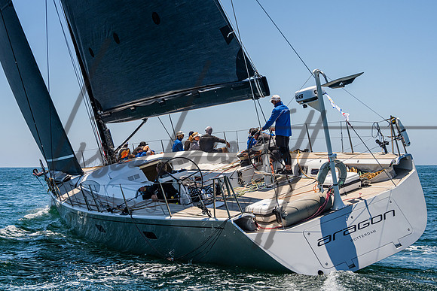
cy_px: 145
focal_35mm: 63
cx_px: 220
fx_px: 771
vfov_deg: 21.4
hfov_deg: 31.7
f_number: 8
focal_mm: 58
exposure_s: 1/2500
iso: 500
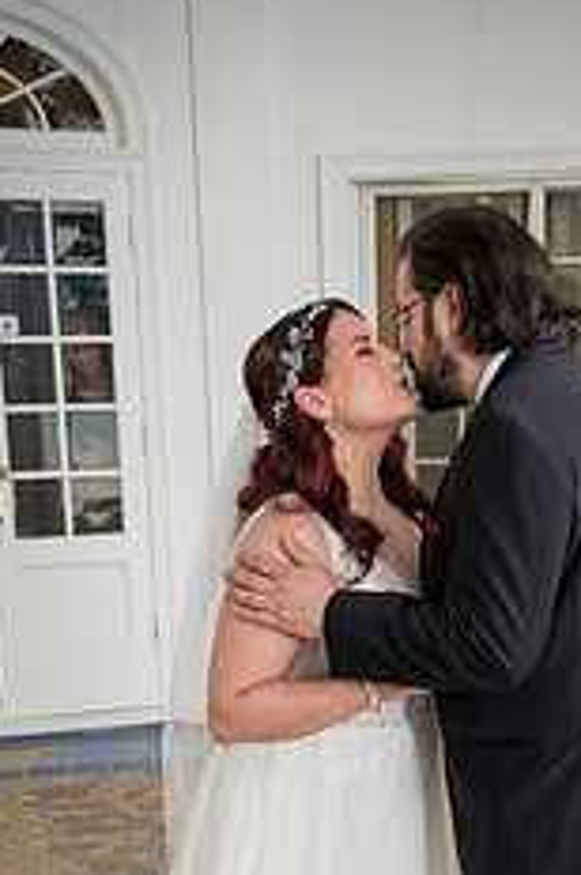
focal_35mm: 68
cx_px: 436
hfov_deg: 19.8
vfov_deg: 28.7
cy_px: 762
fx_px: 1651
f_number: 4.8
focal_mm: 35
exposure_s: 1/250
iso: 400
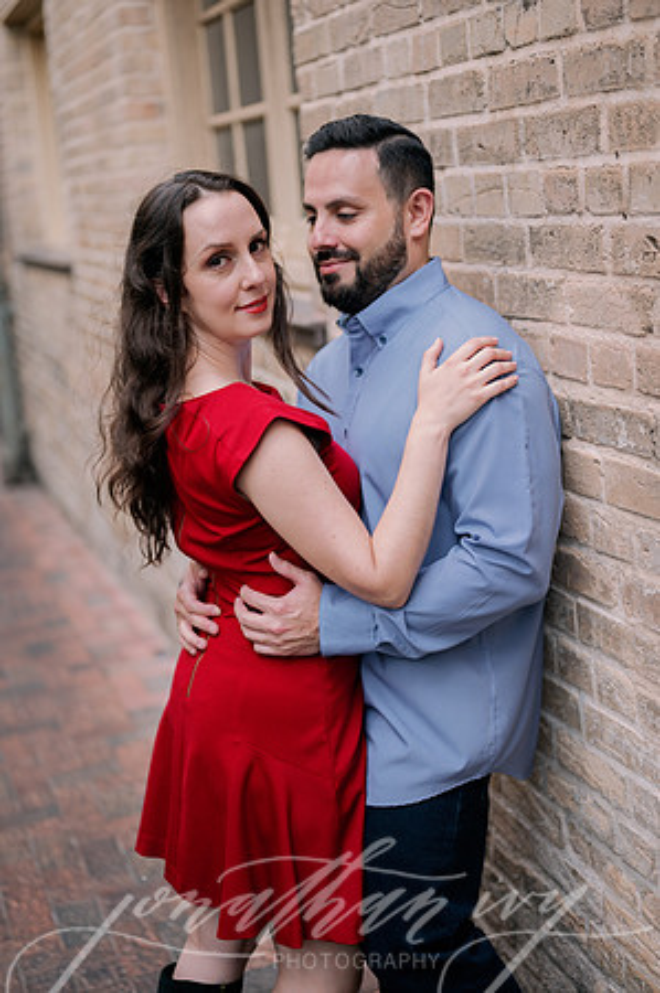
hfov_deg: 26.9
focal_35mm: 50
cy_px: 496
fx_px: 1378
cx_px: 330
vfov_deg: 39.6
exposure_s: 1/200
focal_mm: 50
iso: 320
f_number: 2
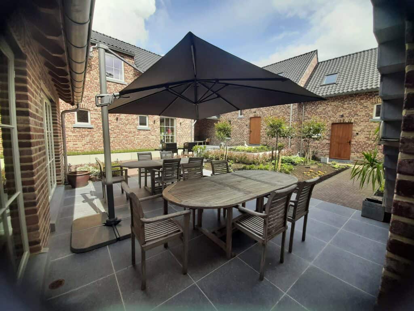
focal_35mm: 13
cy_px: 156
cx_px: 207
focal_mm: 1.4
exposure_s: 1/600
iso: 40
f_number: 2.2
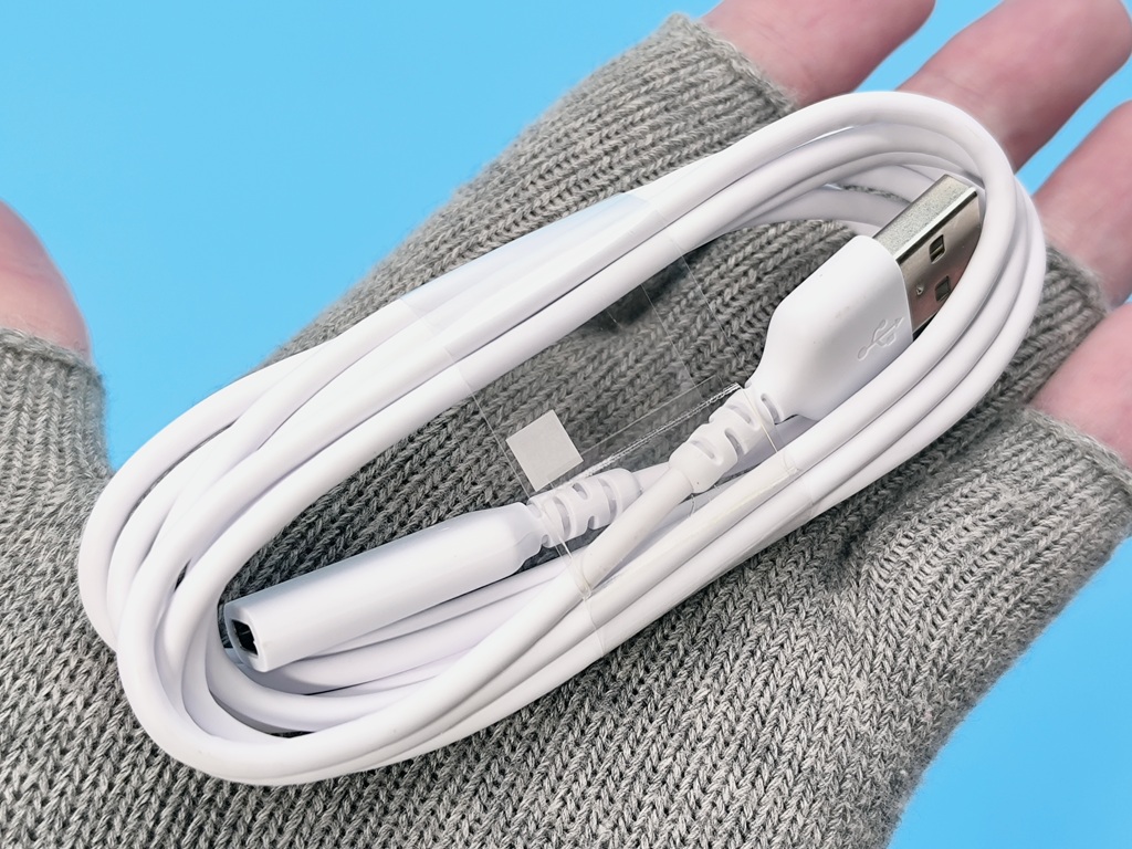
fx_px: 1897
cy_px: 424
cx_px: 566
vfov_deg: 25.2
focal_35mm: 58
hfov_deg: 33.2
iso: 500
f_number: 1.65
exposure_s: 1/100
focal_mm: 6.14
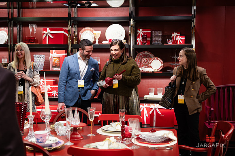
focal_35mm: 51
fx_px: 335
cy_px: 78
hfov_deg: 38.6
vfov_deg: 26.3
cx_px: 118
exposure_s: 1/160
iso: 640
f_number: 3.2
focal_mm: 51
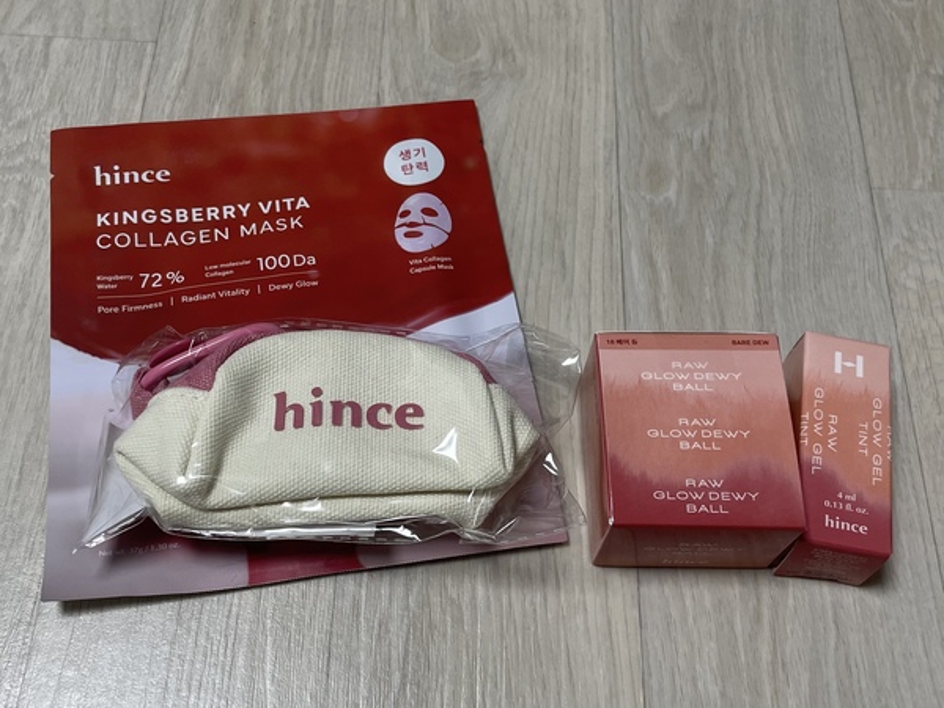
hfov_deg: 67.3
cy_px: 354
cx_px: 472
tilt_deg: -61.5
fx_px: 709
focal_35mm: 26
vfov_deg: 53.1
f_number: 1.6
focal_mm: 4.2
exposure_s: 1/120
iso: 100
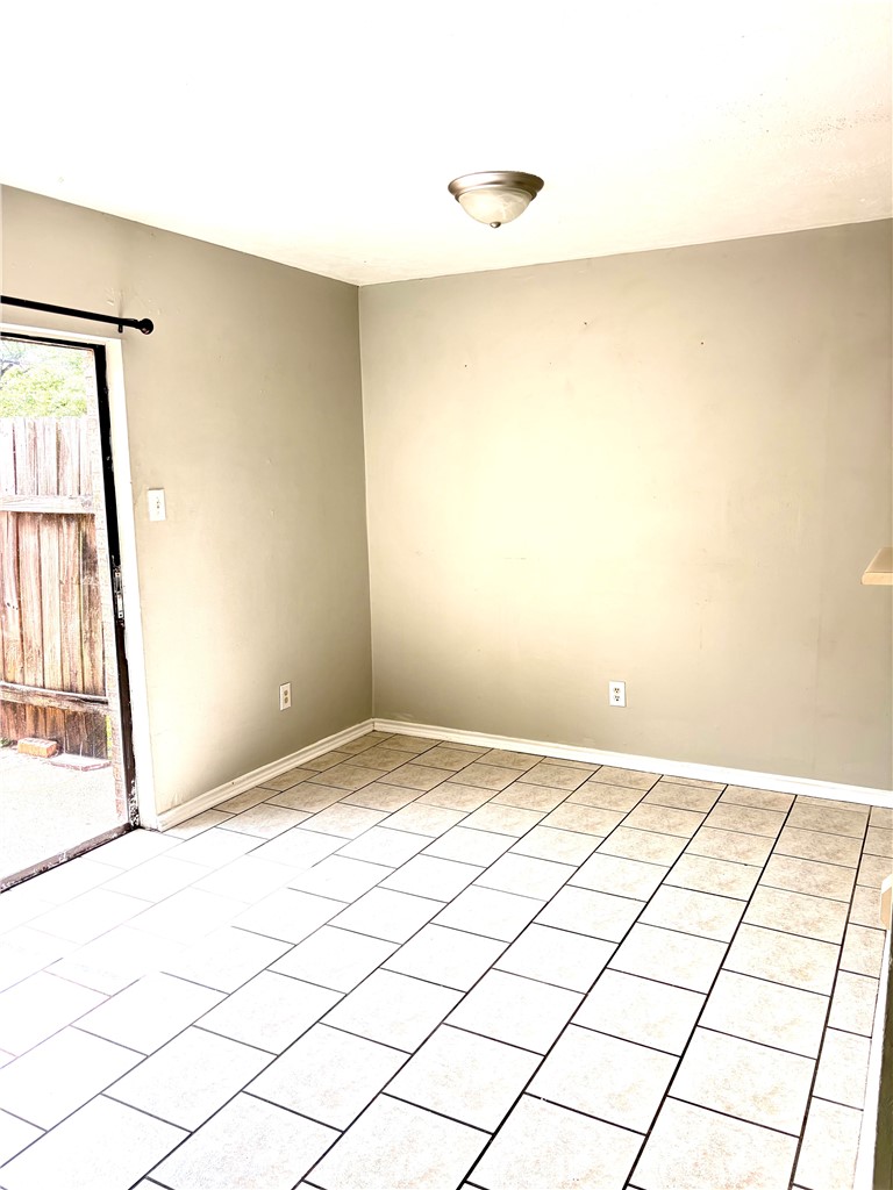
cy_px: 595
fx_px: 894
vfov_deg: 67.3
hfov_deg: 53.1
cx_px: 446
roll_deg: +0.8
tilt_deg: -8.9
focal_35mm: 26
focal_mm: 5.96
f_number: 1.6
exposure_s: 1/289
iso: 50
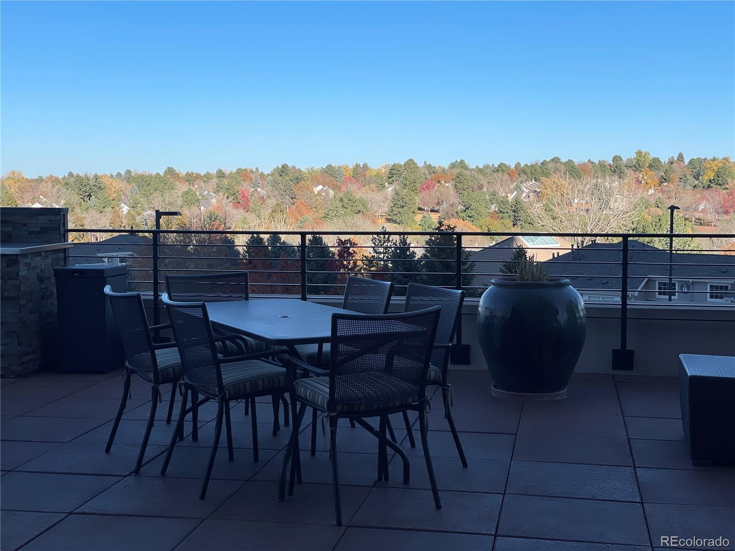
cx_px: 368
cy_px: 276
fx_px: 1104
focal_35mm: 52
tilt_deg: -4.4
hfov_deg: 36.8
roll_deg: +0.1
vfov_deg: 28.0
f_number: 2
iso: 32
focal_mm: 6
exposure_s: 1/1712
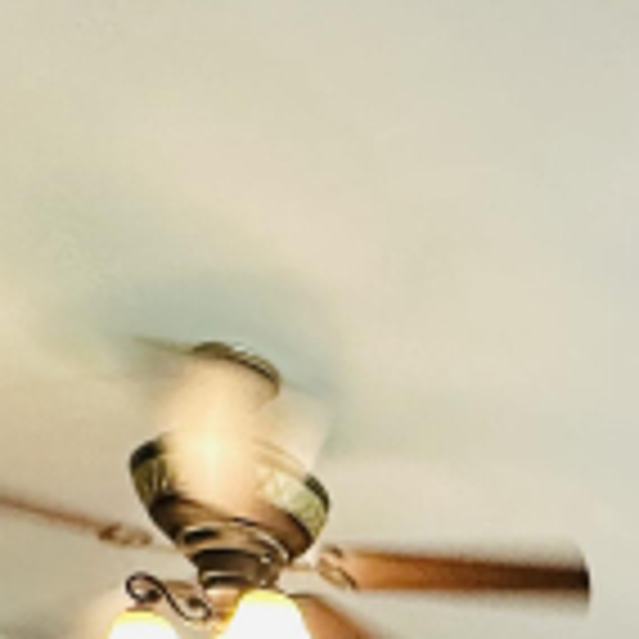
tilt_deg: +2.5
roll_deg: +1.4
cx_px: 848
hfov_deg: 25.2
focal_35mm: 58
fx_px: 1211
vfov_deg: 21.9
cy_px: 1071
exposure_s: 1/60
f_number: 2.2
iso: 500
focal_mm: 2.22
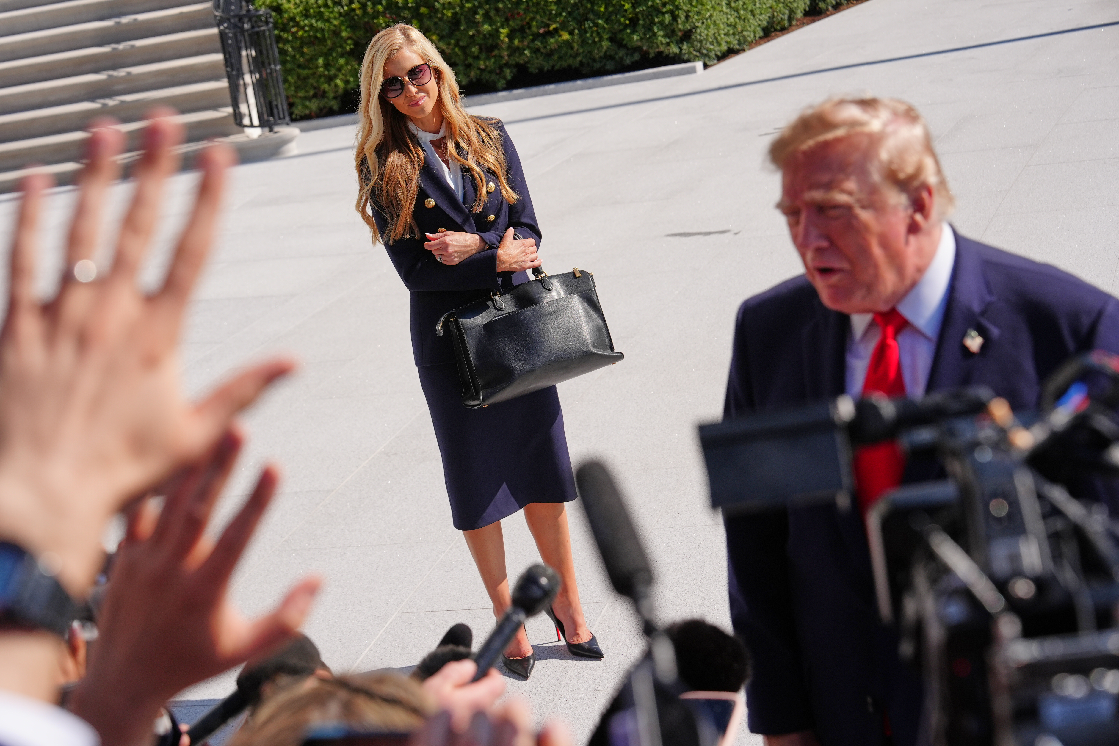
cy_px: 373
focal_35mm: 69
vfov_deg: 19.7
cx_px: 560
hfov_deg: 29.2
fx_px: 2145
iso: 400
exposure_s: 1/4000
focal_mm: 69
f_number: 5
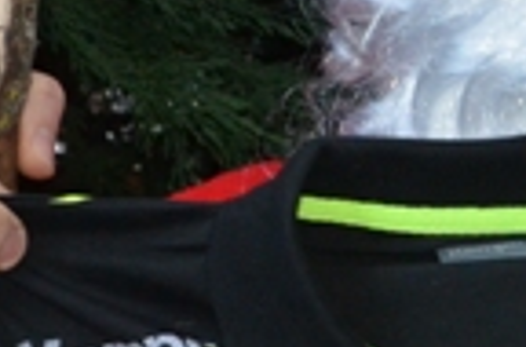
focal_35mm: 208
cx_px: 617
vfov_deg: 6.6
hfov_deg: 9.8
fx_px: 3029
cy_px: 159
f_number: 5.6
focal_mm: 26
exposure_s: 1/60
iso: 1600
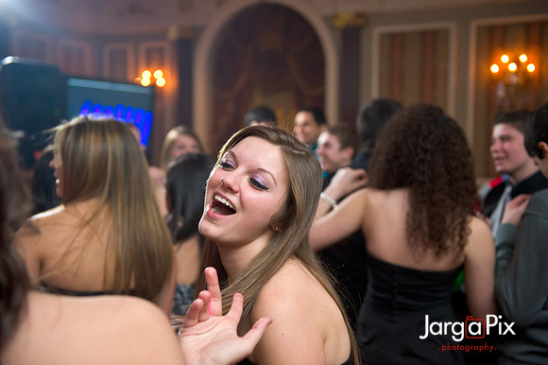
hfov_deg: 41.1
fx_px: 730
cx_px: 274
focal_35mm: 48
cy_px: 182
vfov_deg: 28.0
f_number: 3.2
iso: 1600
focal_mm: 48
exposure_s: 1/80
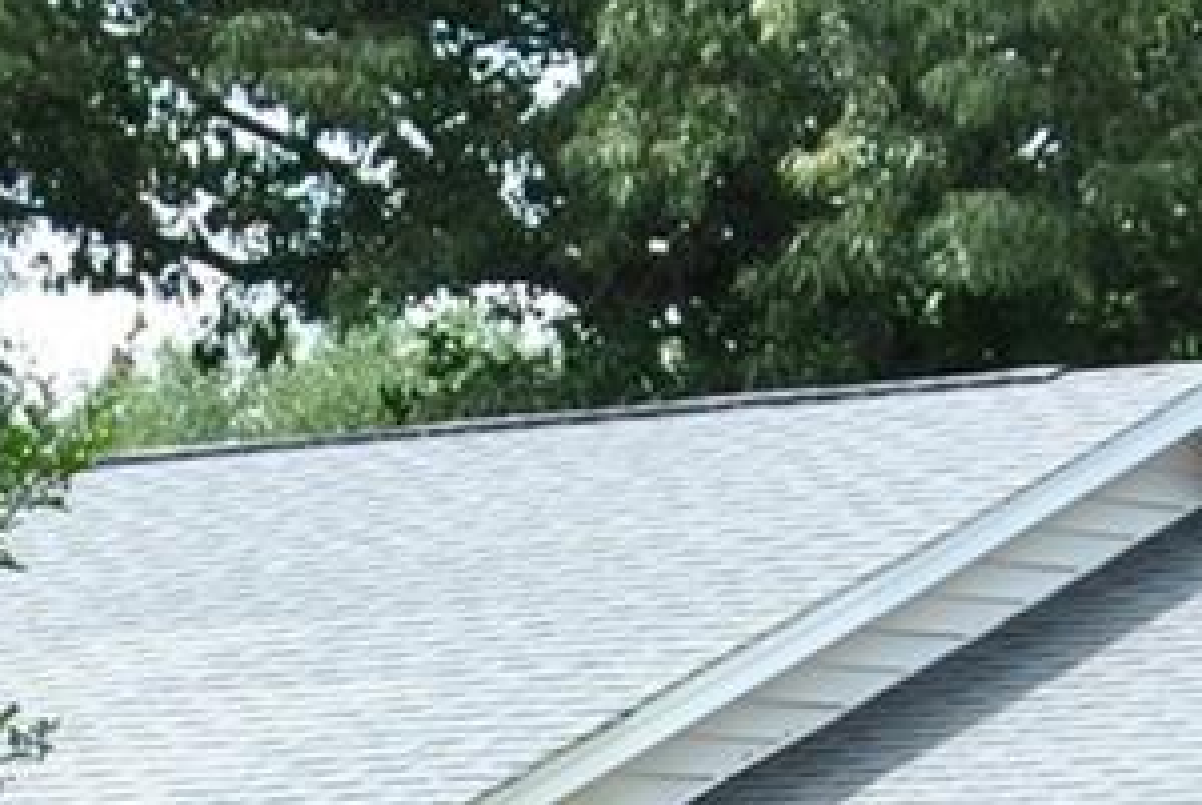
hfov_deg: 9.1
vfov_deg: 6.1
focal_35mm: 225
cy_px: 1246
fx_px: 7523
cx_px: -16
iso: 100
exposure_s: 1/160
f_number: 6.3
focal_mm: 22
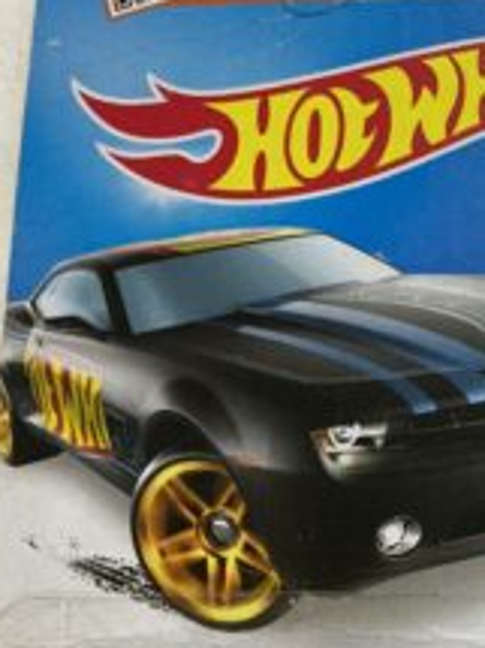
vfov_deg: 35.1
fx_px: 1010
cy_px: 452
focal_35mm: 54
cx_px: 389
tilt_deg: -70.4
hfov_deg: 26.5
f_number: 1.8
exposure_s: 1/30
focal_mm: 3
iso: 400
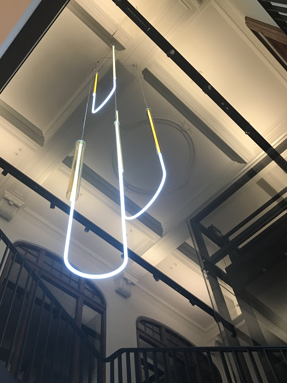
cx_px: 113
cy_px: 206
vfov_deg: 52.6
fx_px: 387
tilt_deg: +59.0
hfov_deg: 40.5
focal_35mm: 35
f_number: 1.8
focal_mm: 3.99
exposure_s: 1/32
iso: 25
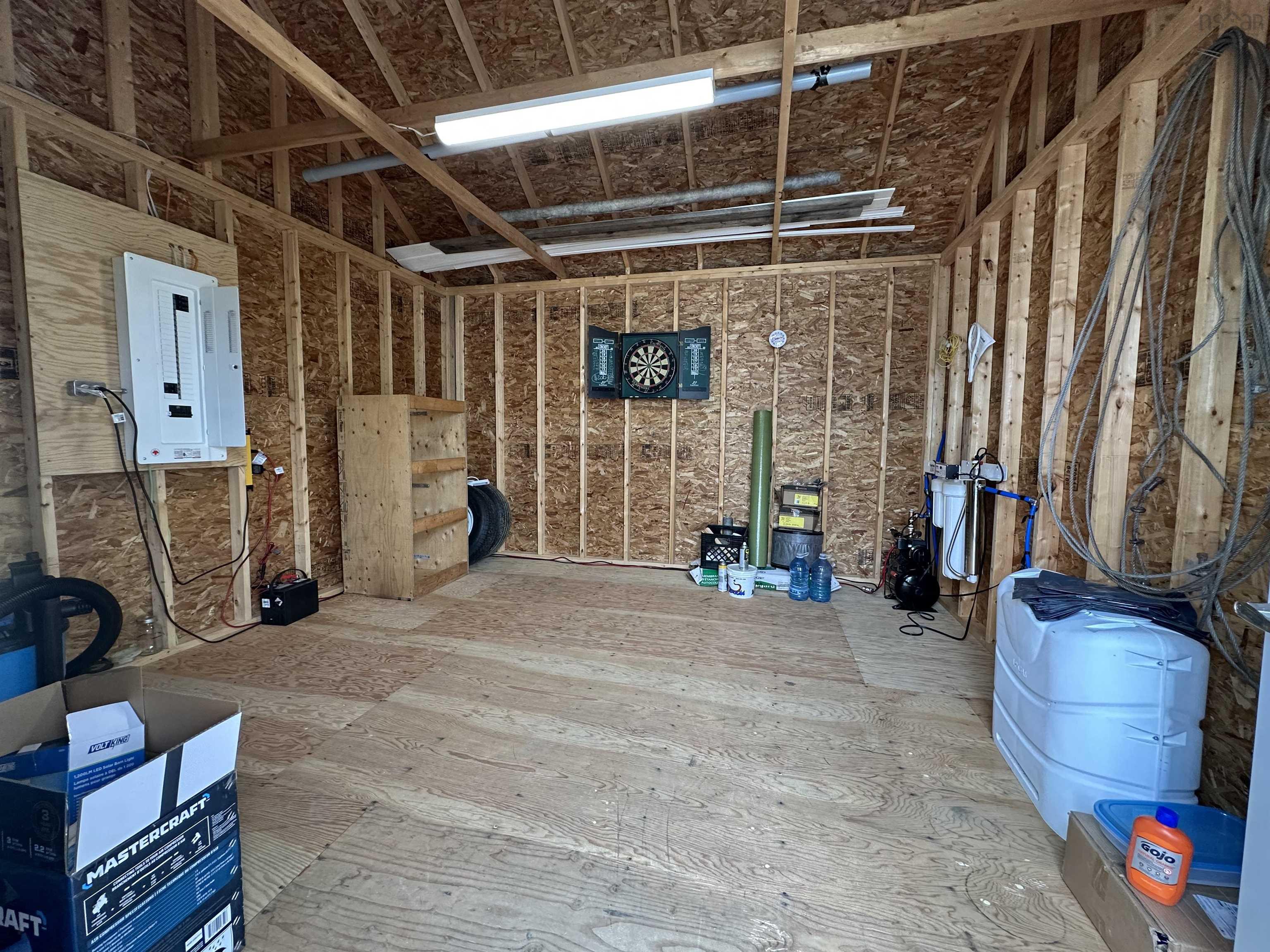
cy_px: 476
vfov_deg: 85.7
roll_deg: -0.8
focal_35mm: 14
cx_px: 635
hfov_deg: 102.1
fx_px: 514
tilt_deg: -4.8
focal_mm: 2.22
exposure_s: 1/120
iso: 200
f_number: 2.2
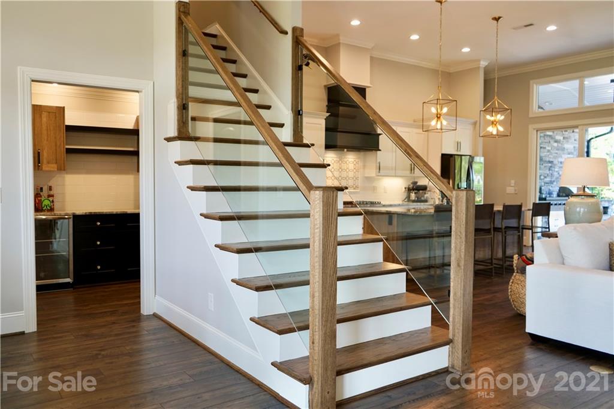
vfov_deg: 46.4
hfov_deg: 65.5
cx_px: 307
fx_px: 477
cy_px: 204
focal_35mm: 28
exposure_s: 1/160
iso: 640
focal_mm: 28
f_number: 4
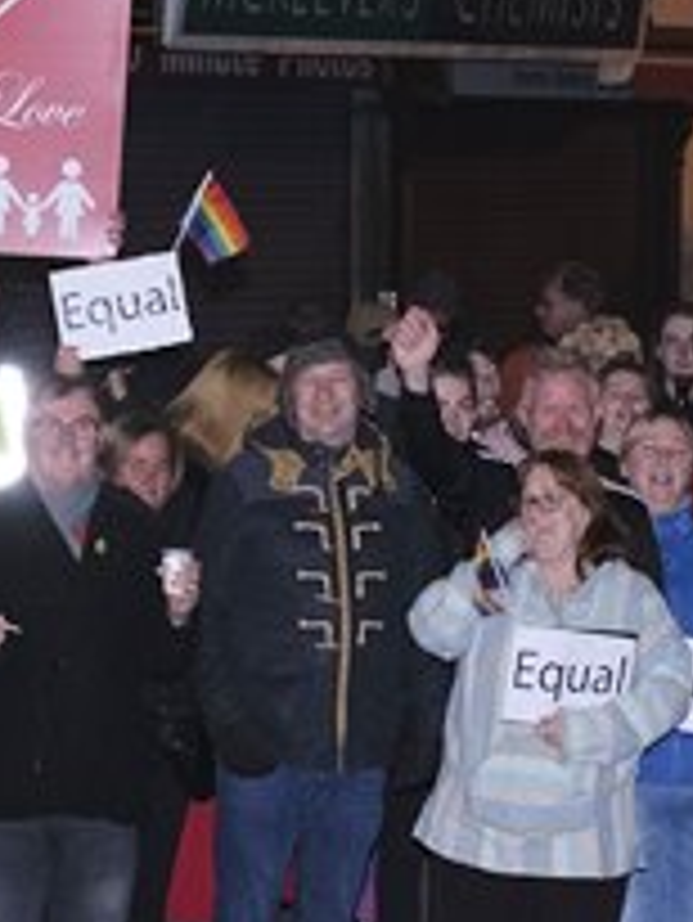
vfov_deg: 10.5
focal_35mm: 189
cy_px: 461
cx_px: 616
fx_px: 5040
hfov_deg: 7.8
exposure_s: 1/60
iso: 1600
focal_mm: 35
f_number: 5.6
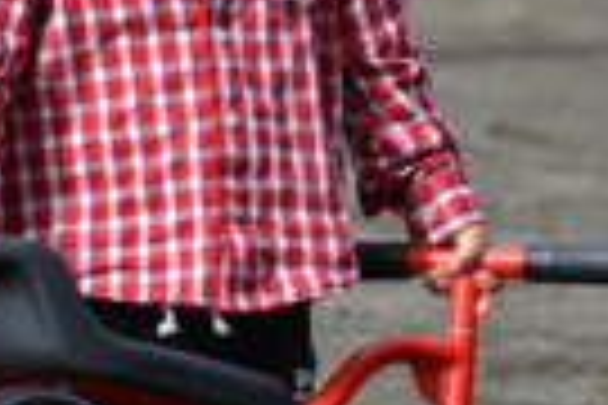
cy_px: 25
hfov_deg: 2.6
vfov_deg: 1.8
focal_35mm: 780
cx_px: 113
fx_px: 13181
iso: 280
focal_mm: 175
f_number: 5.6
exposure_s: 1/500
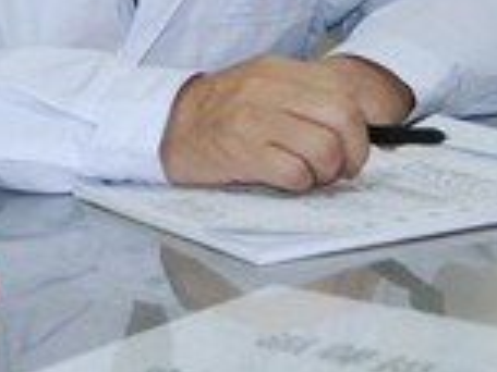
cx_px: 121
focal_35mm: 142
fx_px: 2039
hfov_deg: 13.8
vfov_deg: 10.1
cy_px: -166
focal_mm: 30
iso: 1600
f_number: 5.6
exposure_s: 1/80
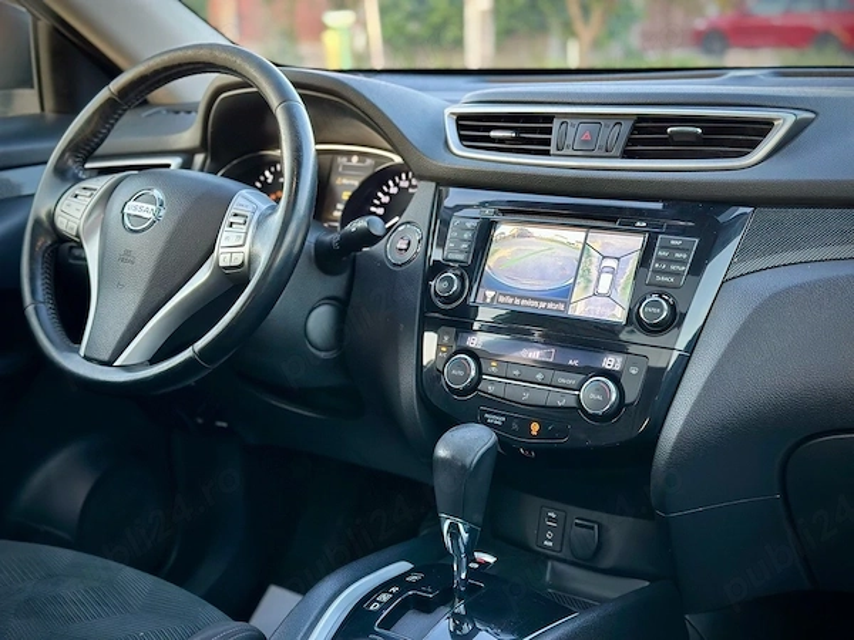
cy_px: 320
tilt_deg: -13.9
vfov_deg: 30.3
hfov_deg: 39.7
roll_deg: +1.3
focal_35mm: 48
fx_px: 1184
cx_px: 427
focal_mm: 6.86
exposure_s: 1/60
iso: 200
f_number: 1.78
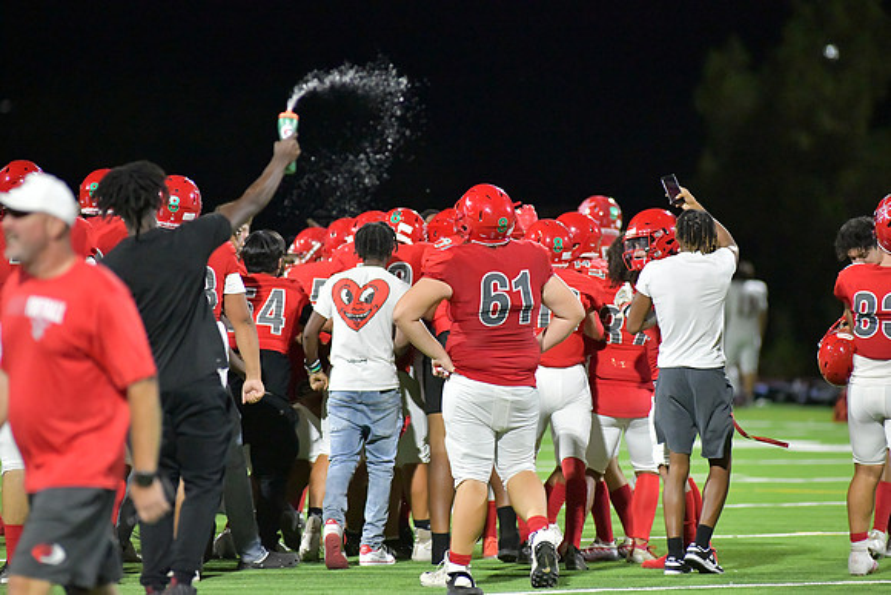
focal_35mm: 300
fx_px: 7426
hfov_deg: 6.9
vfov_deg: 4.6
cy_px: 298
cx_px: 446
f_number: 4
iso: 12800
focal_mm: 300
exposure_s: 1/1250
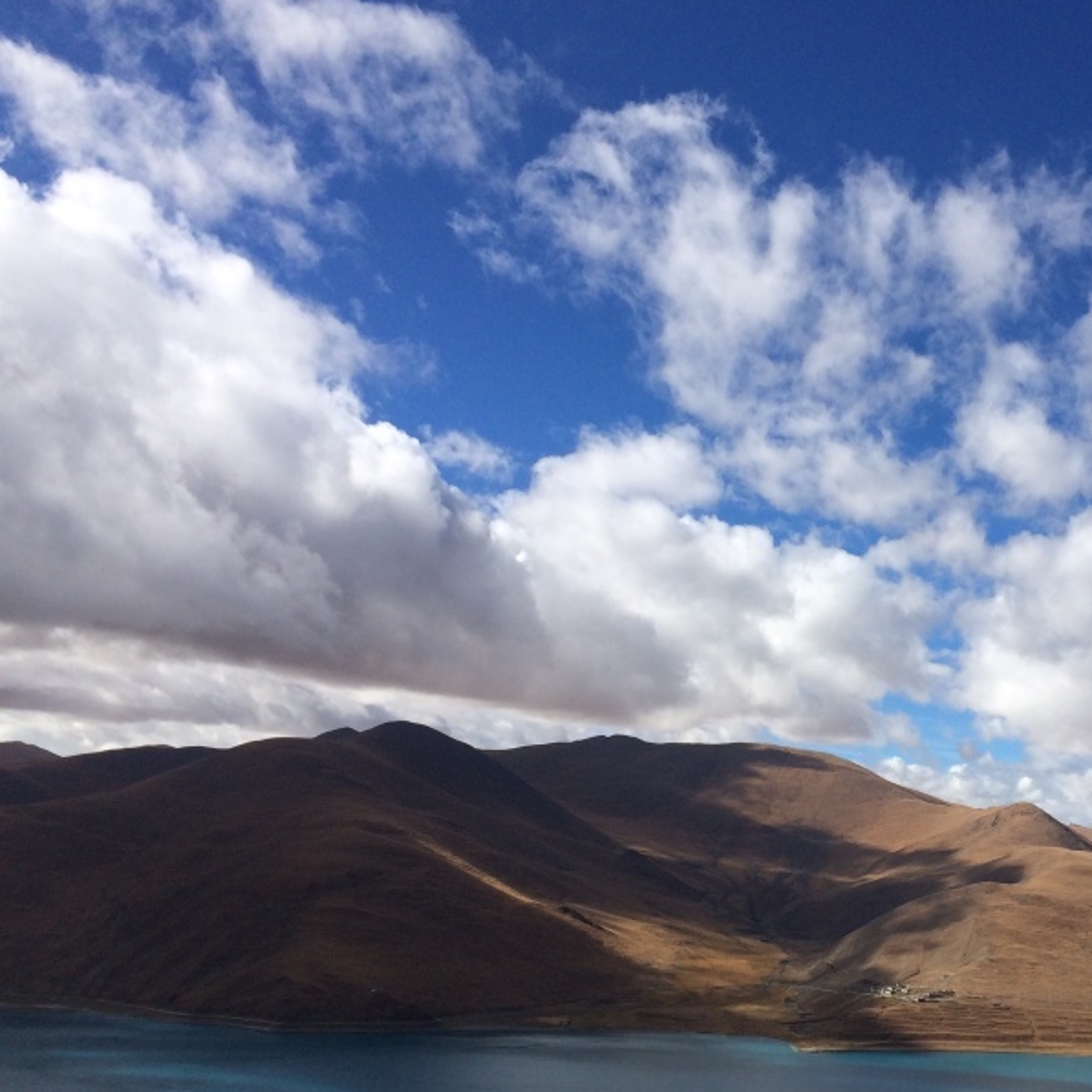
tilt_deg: +4.7
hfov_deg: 37.1
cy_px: 677
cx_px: 865
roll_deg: -1.8
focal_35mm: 44
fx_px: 1570
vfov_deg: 38.1
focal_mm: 4.15
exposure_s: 1/3425
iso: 32
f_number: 2.2
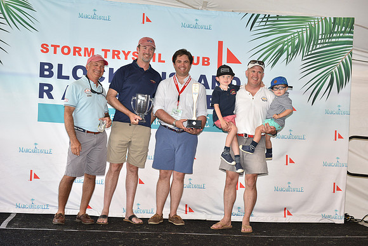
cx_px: 184
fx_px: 613
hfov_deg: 33.4
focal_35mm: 60
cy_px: 123
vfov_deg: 22.6
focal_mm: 60
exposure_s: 1/160
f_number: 5
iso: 800
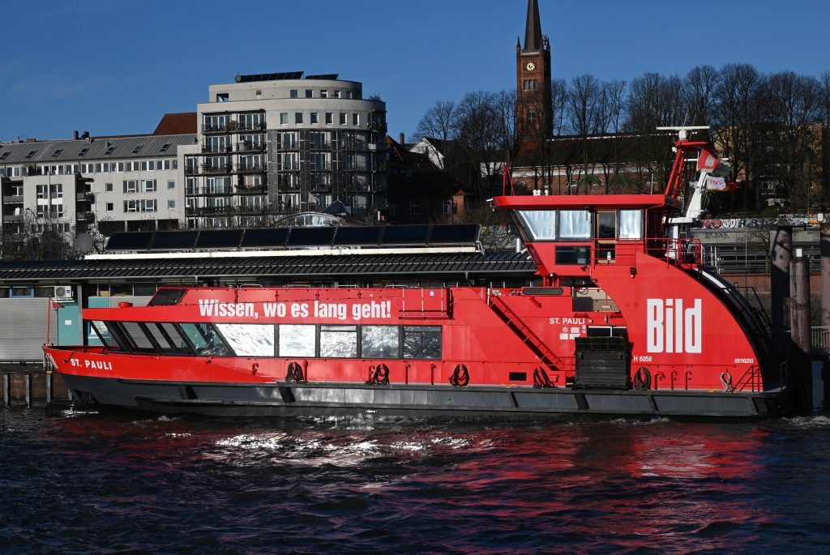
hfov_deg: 30.5
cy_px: 278
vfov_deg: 20.7
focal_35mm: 66
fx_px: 1523
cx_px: 415
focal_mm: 66
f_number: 9
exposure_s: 1/500
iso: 100
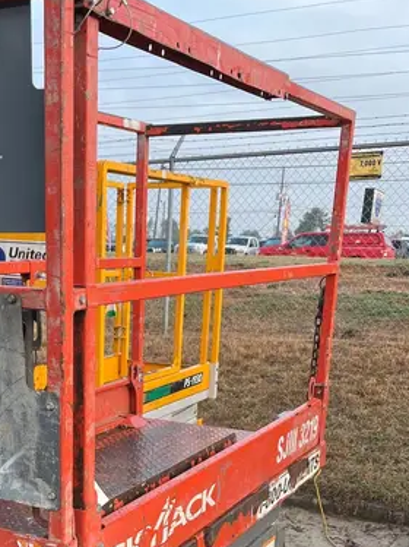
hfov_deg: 28.1
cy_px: 497
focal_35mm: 51
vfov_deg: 35.2
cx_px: 96
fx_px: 804
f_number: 1.6
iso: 50
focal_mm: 5.1
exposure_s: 1/563
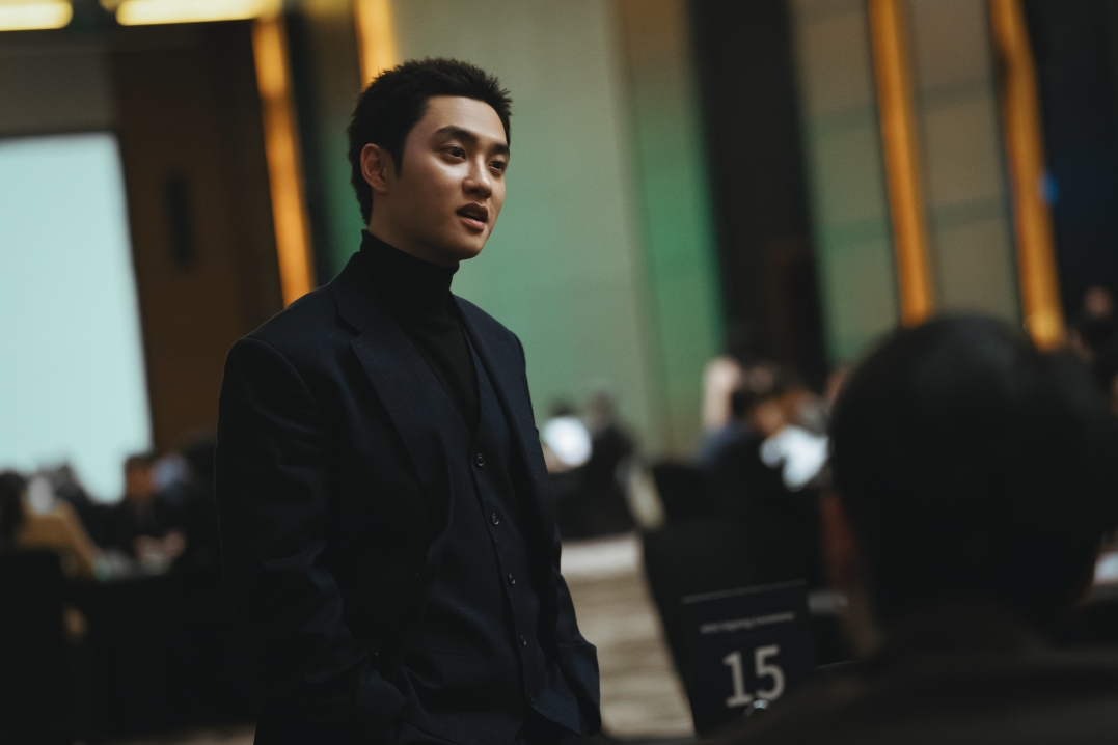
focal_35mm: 113
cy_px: 372
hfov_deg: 18.1
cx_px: 559
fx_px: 3509
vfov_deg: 12.1
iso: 4000
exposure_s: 1/80
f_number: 2.8
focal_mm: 113
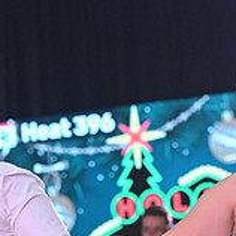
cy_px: 373
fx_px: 2653
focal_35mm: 344
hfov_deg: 5.1
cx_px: 192
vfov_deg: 5.0
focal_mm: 110
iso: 2500
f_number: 5
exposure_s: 1/320
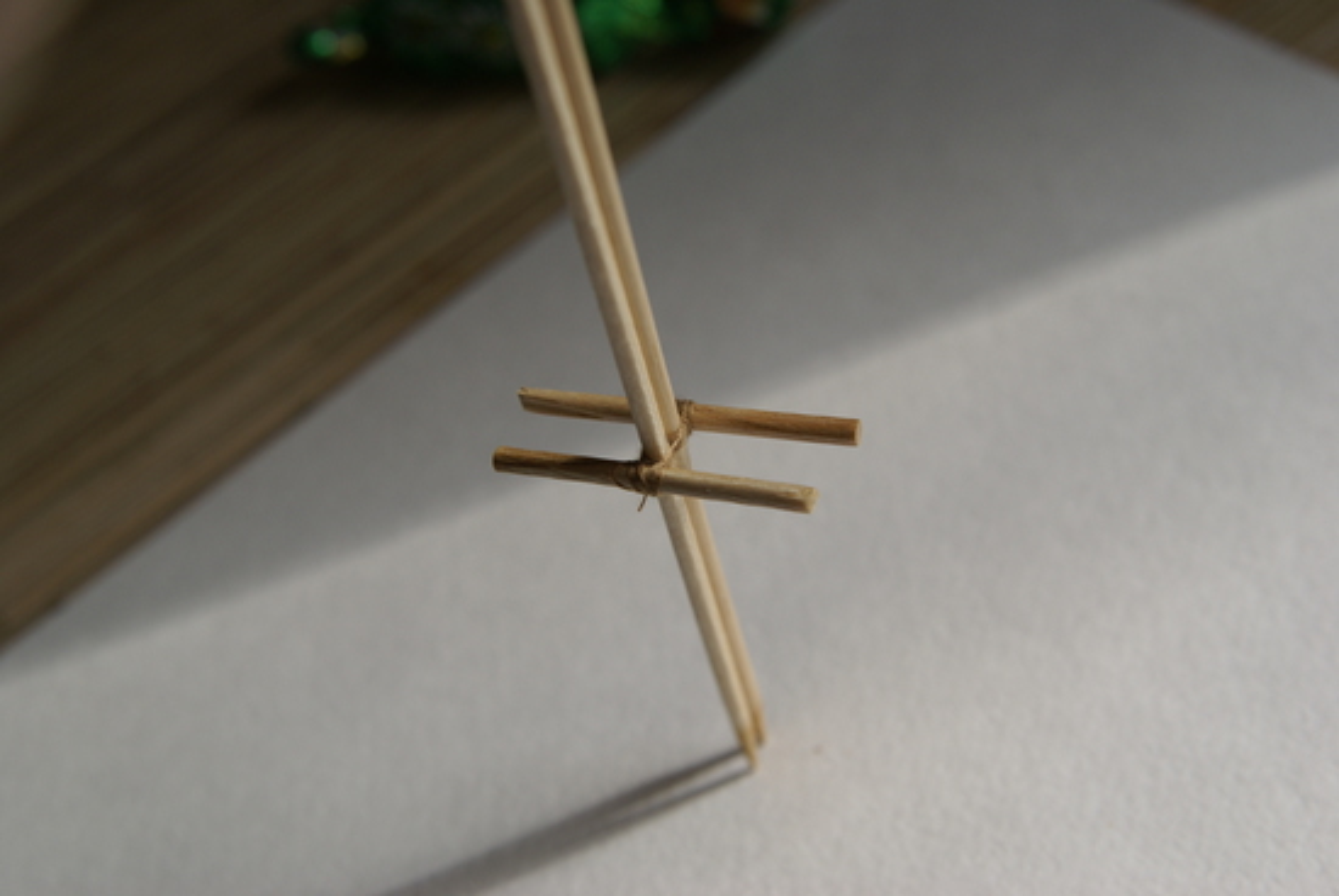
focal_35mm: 75
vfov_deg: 18.2
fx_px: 2792
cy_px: 448
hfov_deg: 27.0
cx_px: 670
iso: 100
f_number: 5.6
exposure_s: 1/200
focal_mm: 50
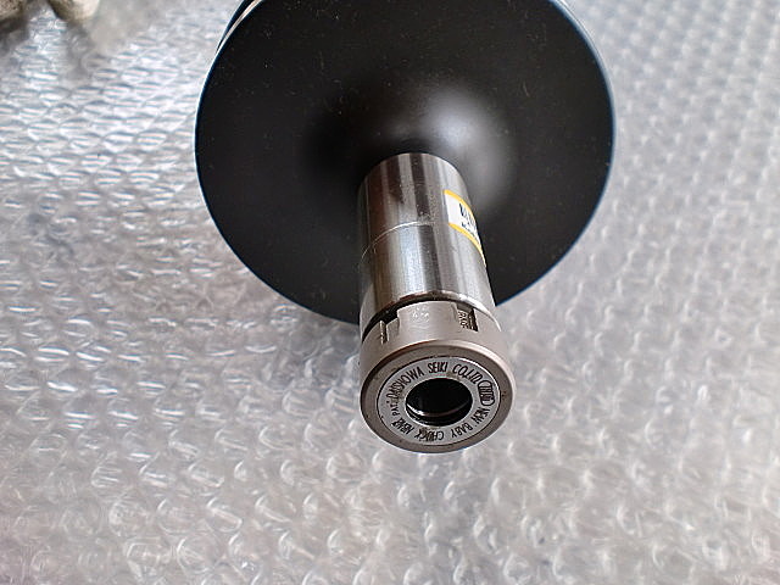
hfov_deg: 52.6
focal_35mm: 35
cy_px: 292
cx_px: 390
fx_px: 789
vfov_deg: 40.7
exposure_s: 1/80
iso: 64
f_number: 3.1
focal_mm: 6.3
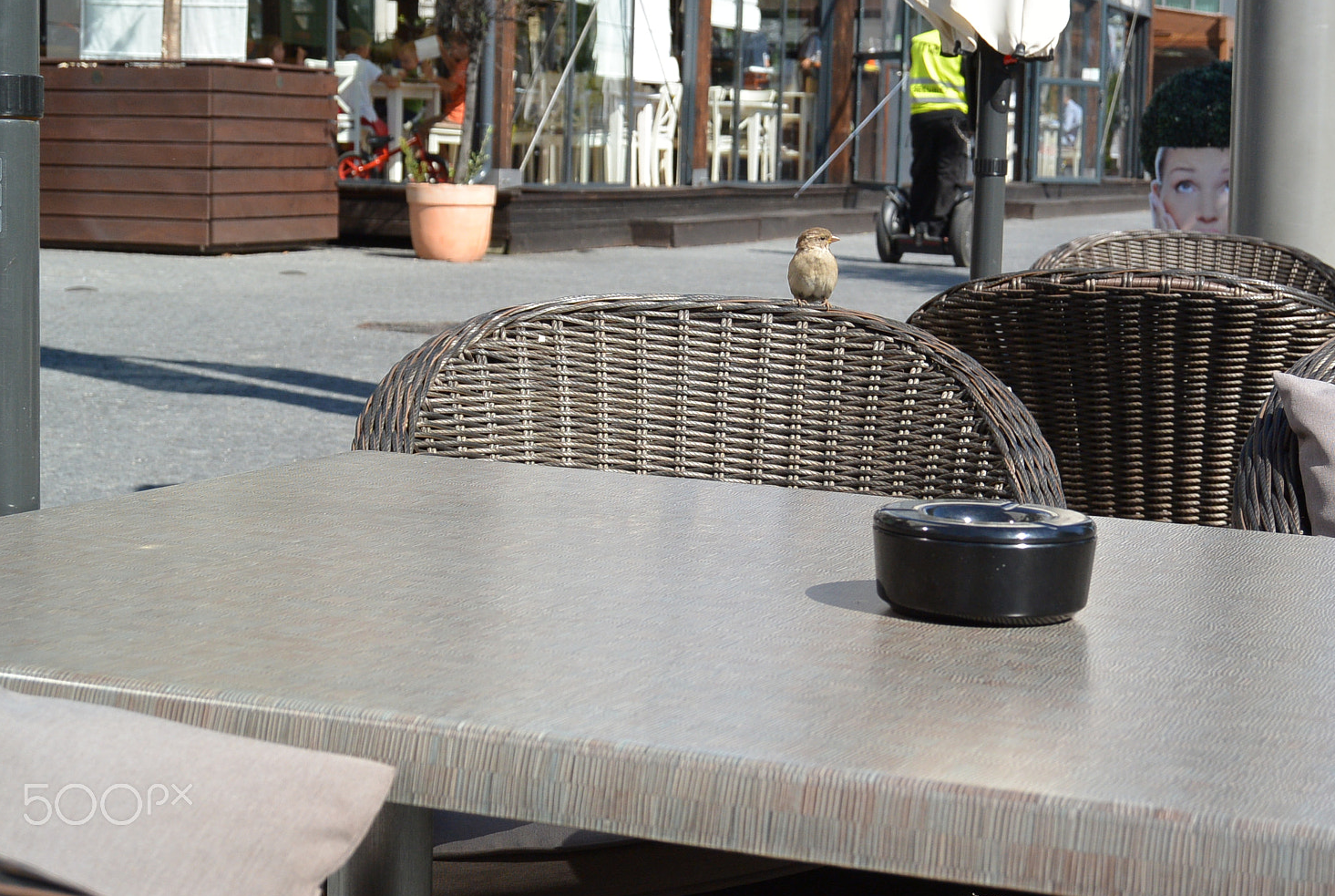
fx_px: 2638
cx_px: 695
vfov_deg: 19.3
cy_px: 435
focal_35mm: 71
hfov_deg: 28.4
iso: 200
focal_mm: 24.1
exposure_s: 1/800
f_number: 5.3
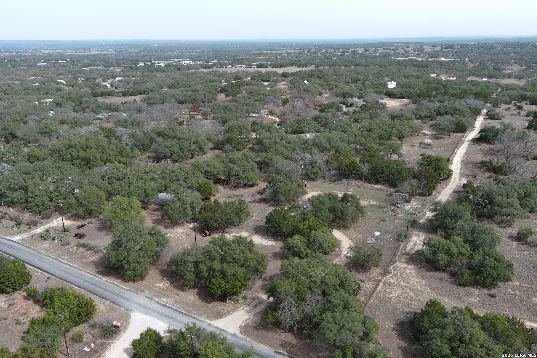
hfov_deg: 63.7
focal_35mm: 29
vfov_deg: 45.0
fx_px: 433
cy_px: 179
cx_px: 268
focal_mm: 10.57
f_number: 2.8
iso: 100
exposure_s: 1/975
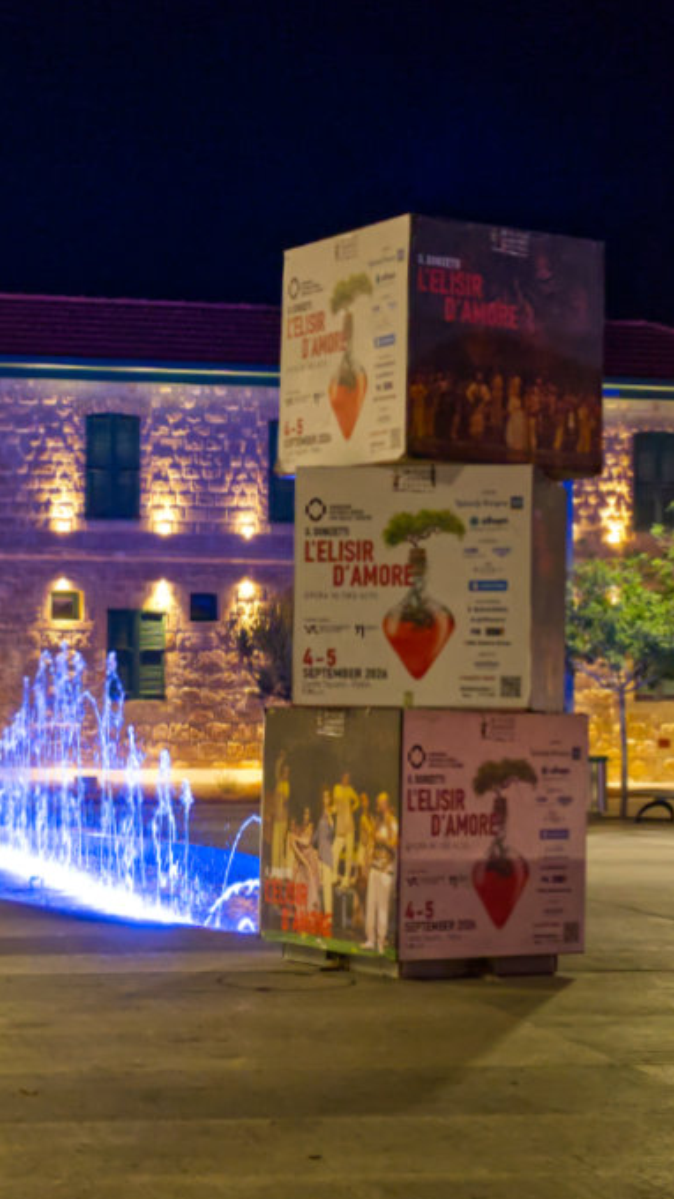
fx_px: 2258
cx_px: 252
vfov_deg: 29.8
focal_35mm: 71
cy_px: 600
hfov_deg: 17.0
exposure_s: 1/60
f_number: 4
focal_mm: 30
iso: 3200
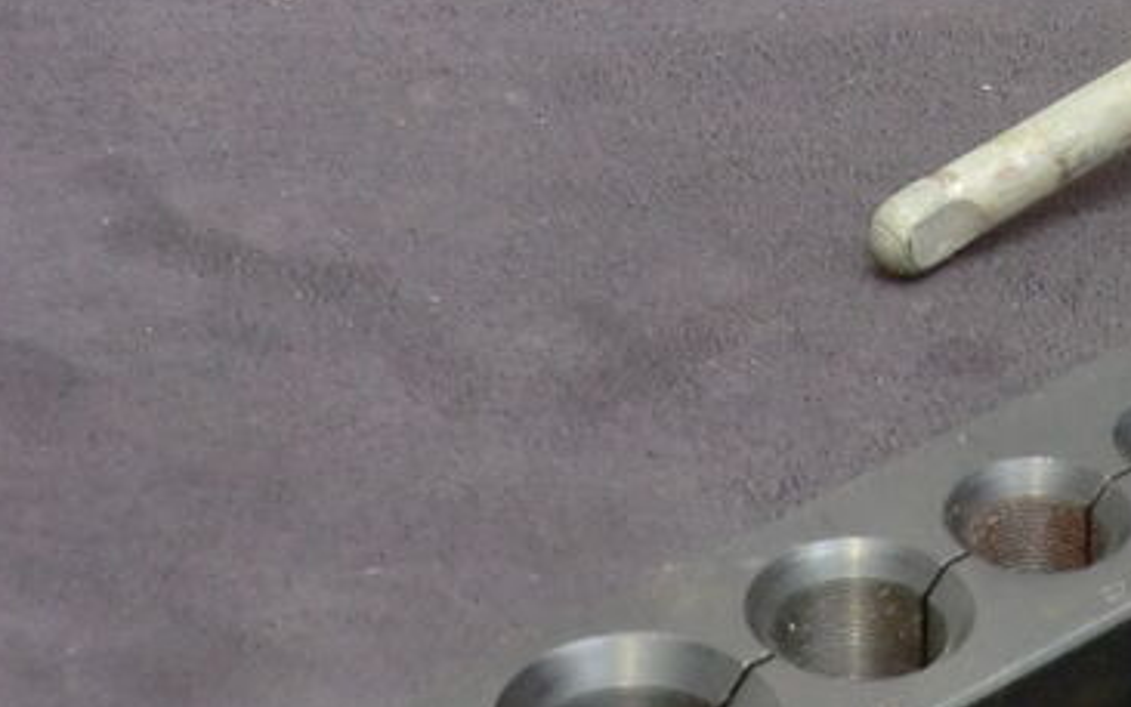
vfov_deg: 6.0
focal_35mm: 220
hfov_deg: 9.4
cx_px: 1258
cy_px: -46
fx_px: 6783
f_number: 4.6
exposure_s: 1/60
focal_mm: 13.6
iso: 400
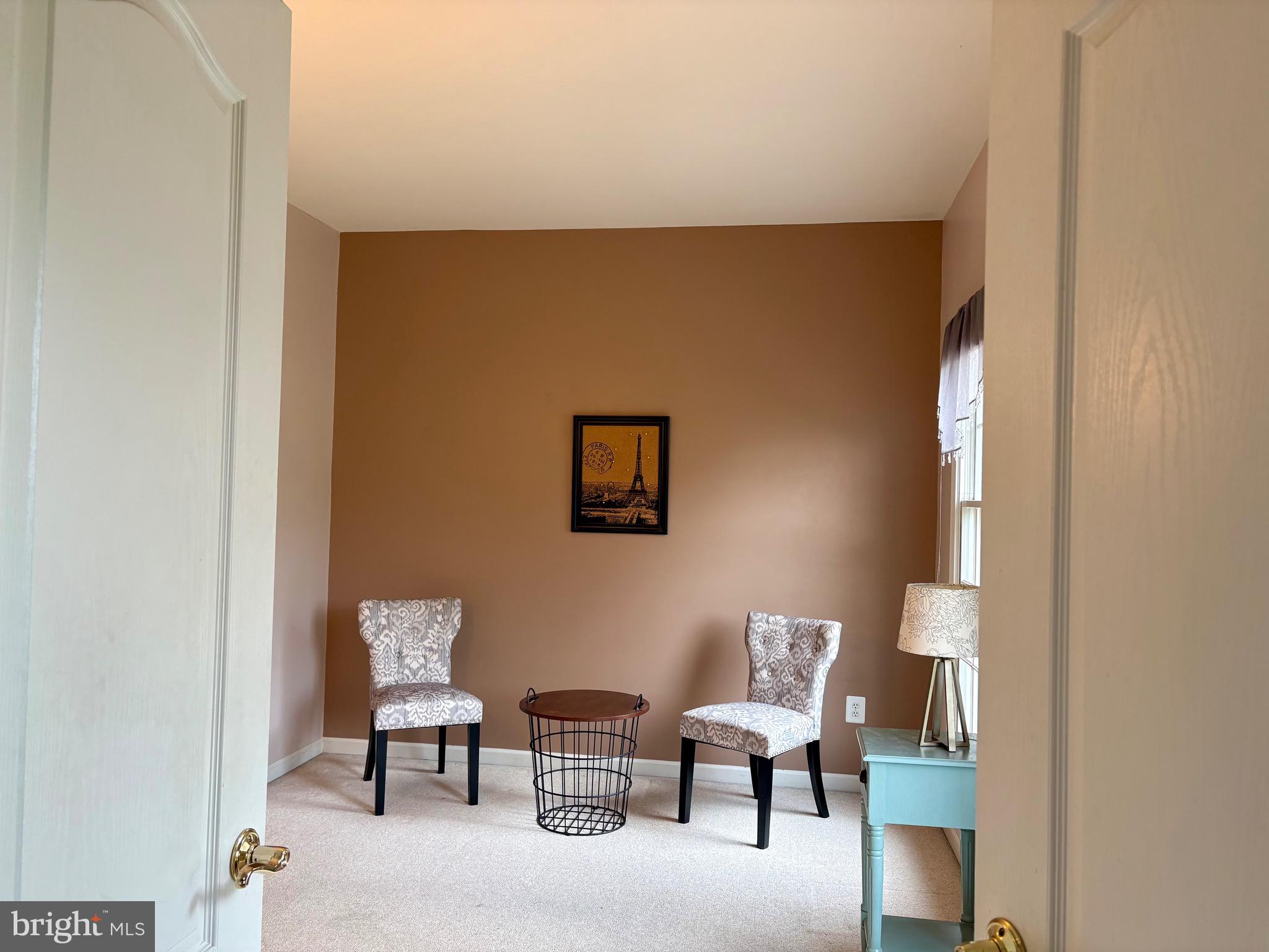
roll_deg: -1.6
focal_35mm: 26
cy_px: 476
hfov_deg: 67.3
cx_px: 634
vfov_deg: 53.1
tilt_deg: +0.8
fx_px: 953
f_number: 1.6
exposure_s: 1/60
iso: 100
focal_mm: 5.96
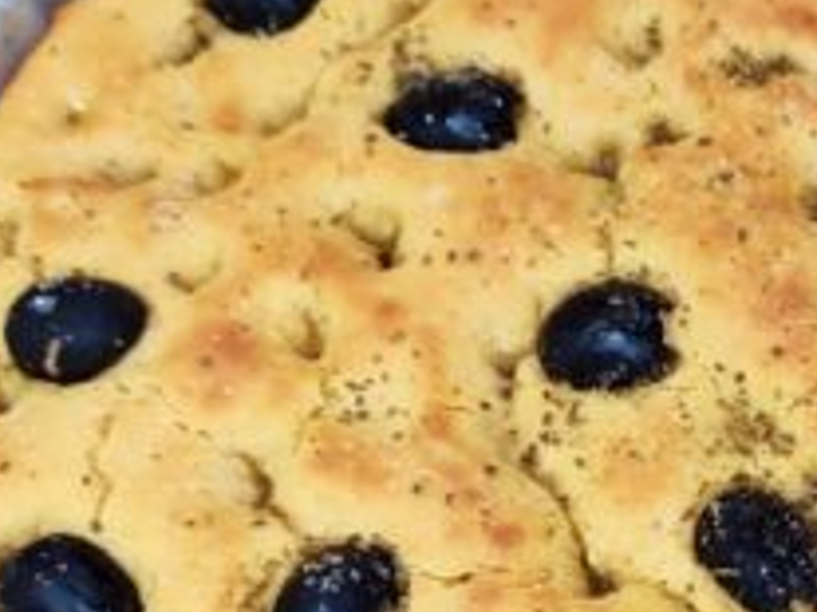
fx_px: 2052
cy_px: 580
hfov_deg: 21.6
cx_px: 856
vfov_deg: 16.7
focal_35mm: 87
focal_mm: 6.04
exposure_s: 1/33
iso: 200
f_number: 1.9
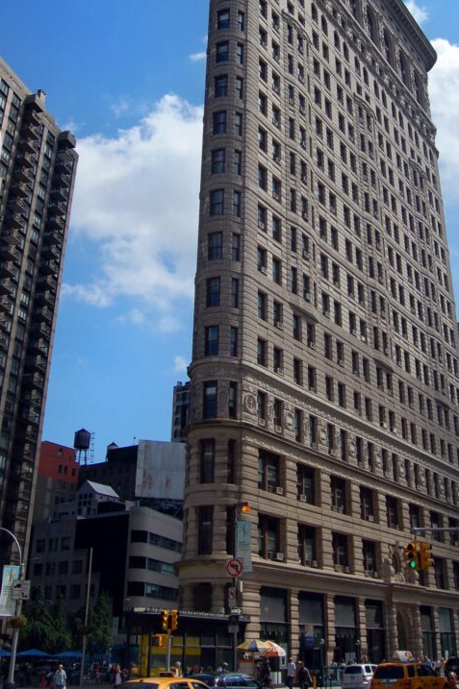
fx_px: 780
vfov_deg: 47.1
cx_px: 292
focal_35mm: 41
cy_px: 238
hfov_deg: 32.6
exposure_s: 1/250
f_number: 8
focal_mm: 19
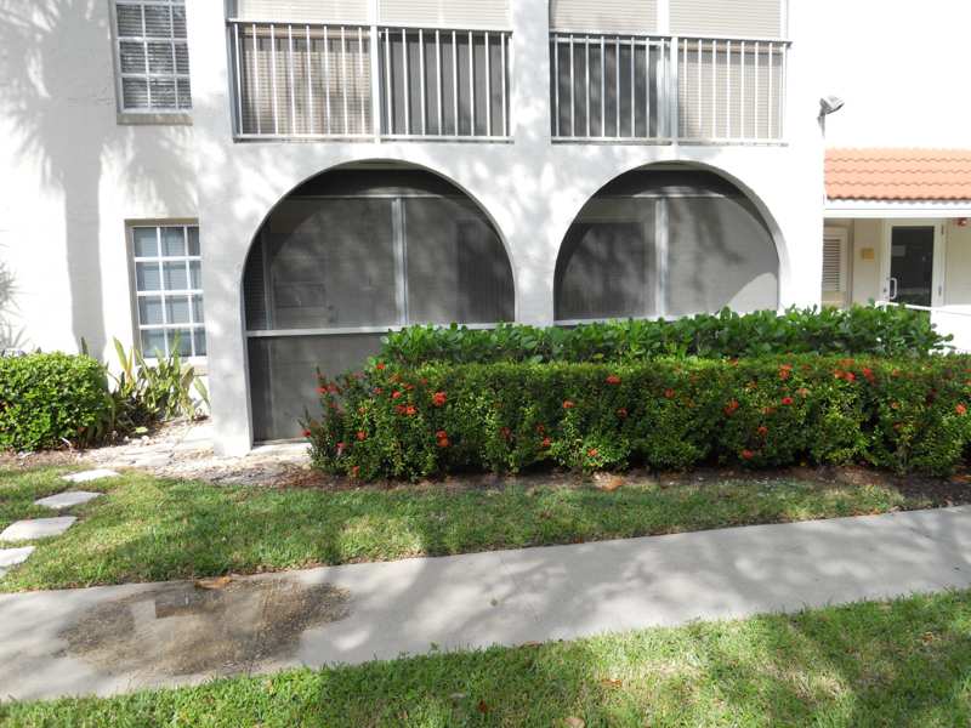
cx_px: 486
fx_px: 785
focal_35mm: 28
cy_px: 364
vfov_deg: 49.7
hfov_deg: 63.4
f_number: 2.7
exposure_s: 1/500
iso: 80
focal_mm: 5
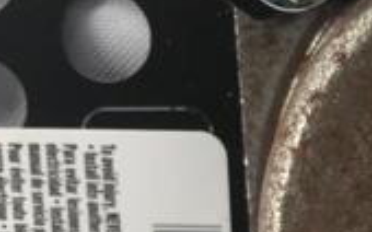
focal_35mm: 116
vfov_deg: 11.0
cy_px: 298
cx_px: 637
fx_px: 1175
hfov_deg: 15.8
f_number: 2.2
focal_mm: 4.15
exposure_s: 1/100
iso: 40
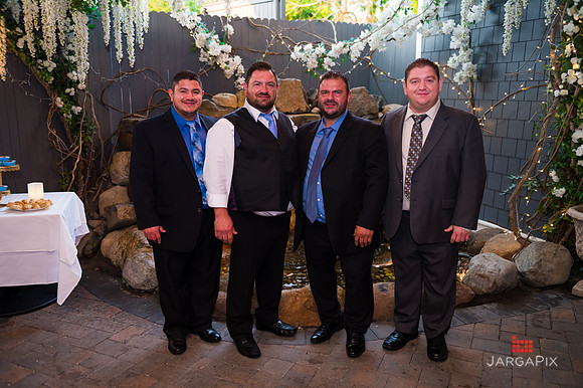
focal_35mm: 31
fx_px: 502
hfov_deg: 60.3
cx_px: 292
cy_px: 194
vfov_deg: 42.3
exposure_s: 1/125
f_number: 3.5
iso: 1600
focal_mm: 31
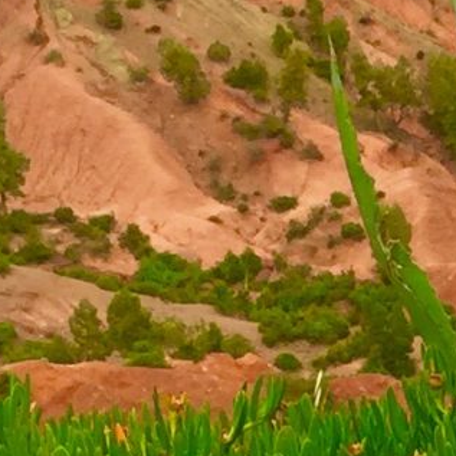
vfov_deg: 8.5
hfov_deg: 7.9
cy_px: 207
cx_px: 1062
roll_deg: +1.5
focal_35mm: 207
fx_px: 3085
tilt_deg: -11.9
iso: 32
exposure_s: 1/1130
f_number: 2.2
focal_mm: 4.15
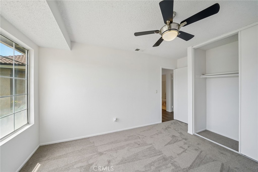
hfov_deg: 112.6
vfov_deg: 90.0
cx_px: 129
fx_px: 86
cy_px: 86
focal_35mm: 12
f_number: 10
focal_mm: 12
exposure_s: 1/30
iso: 160
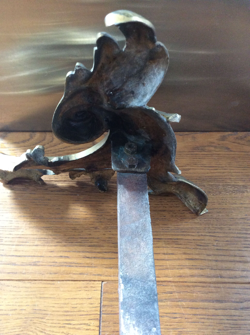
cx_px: 125
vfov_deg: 56.9
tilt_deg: -54.2
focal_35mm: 32
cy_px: 168
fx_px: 309
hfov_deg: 44.1
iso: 200
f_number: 2.4
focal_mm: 3.3
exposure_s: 1/25
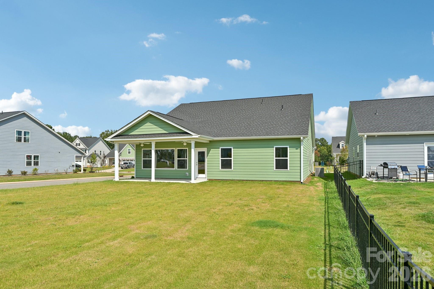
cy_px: 144
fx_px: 289
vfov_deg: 53.1
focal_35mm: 24
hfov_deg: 73.7
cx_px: 217
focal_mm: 24
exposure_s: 1/400
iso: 100
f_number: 8
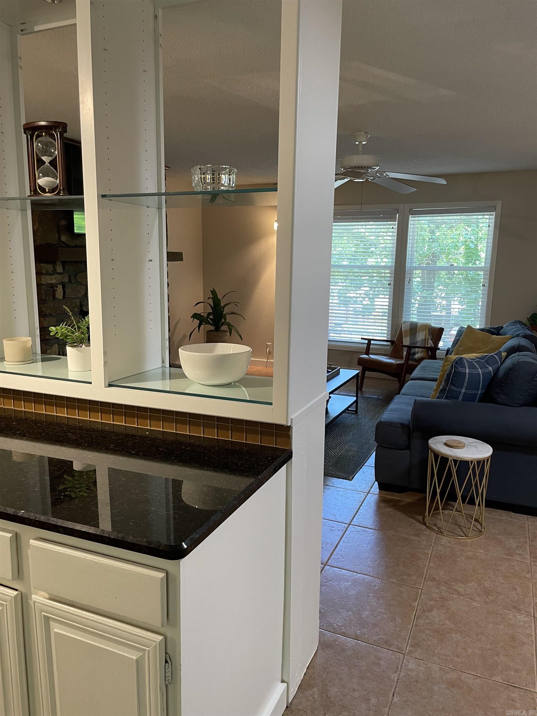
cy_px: 358
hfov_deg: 53.1
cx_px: 268
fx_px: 538
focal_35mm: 26
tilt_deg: -9.5
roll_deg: -0.9
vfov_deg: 67.3
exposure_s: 1/60
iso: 160
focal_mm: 4.2
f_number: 1.6
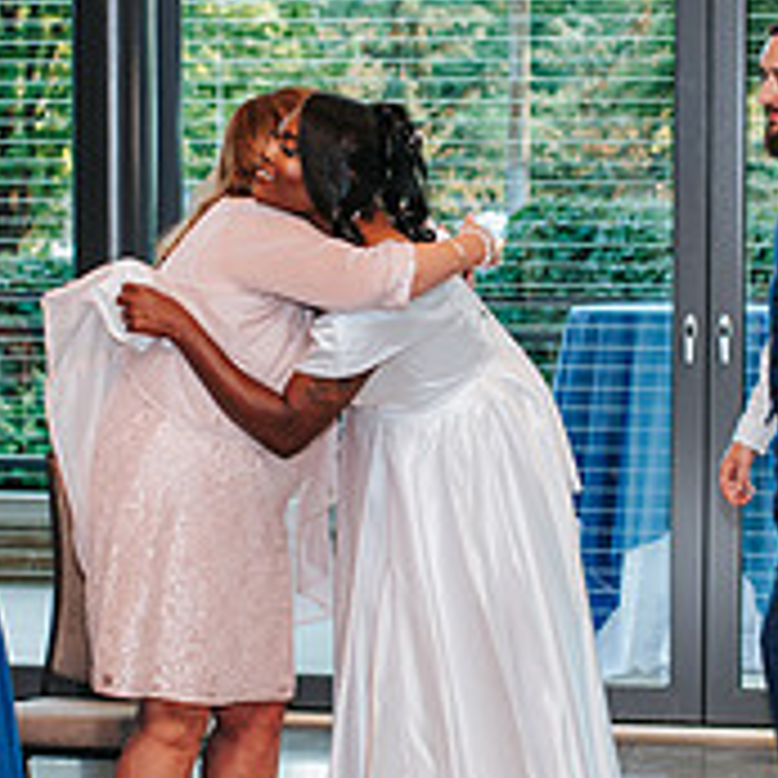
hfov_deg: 15.0
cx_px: 392
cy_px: 418
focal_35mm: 116
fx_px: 2950
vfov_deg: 15.0
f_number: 2.8
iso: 560
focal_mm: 35
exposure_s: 1/160
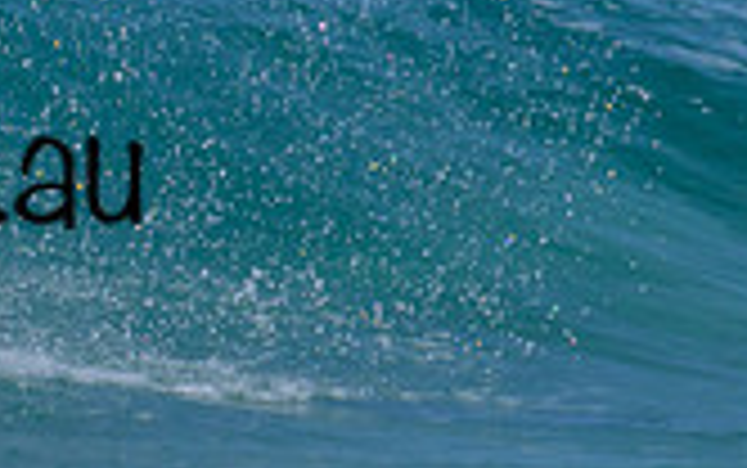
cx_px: -12
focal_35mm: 2975
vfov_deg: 0.4
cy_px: 266
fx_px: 60607
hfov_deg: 0.7
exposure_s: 1/2000
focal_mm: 620
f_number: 11
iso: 560
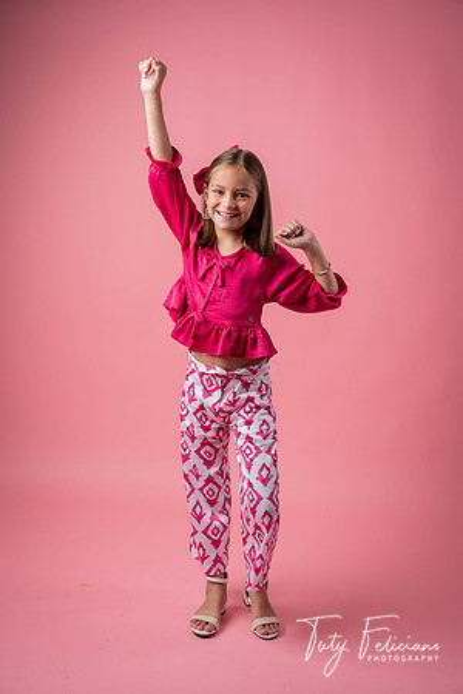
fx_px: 926
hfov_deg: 28.1
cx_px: 232
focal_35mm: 48
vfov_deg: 41.1
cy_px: 347
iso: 64
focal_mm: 48
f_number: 4.5
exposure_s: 1/160
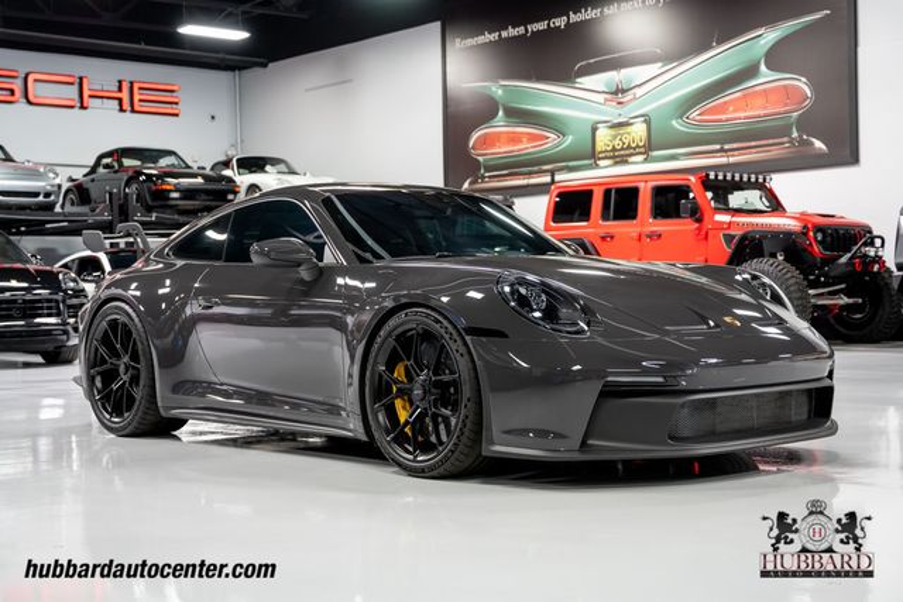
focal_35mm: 52
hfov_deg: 38.2
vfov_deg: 26.0
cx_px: 452
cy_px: 301
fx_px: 1305
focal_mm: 52
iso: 800
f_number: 4
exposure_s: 1/60
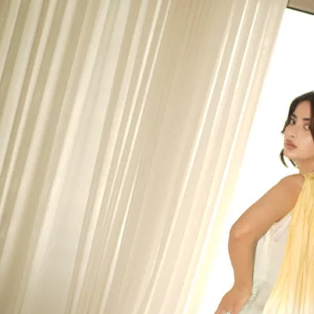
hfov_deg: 20.0
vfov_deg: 20.2
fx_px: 872
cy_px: 255
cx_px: 290
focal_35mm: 85
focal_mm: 35
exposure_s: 1/160
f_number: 1.6
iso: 50
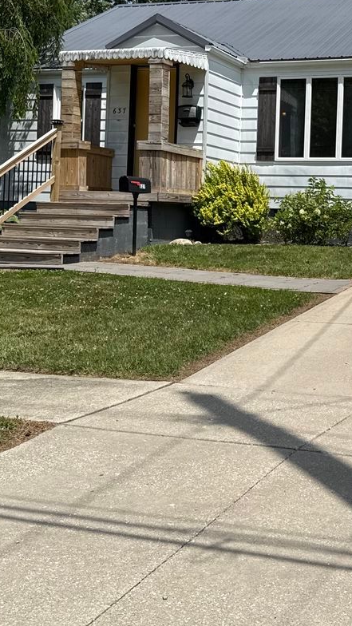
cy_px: 223
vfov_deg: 40.9
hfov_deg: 23.0
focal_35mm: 50
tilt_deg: +1.6
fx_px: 830
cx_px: 347
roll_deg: -2.0
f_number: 1.78
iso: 80
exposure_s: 1/7353
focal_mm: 6.76
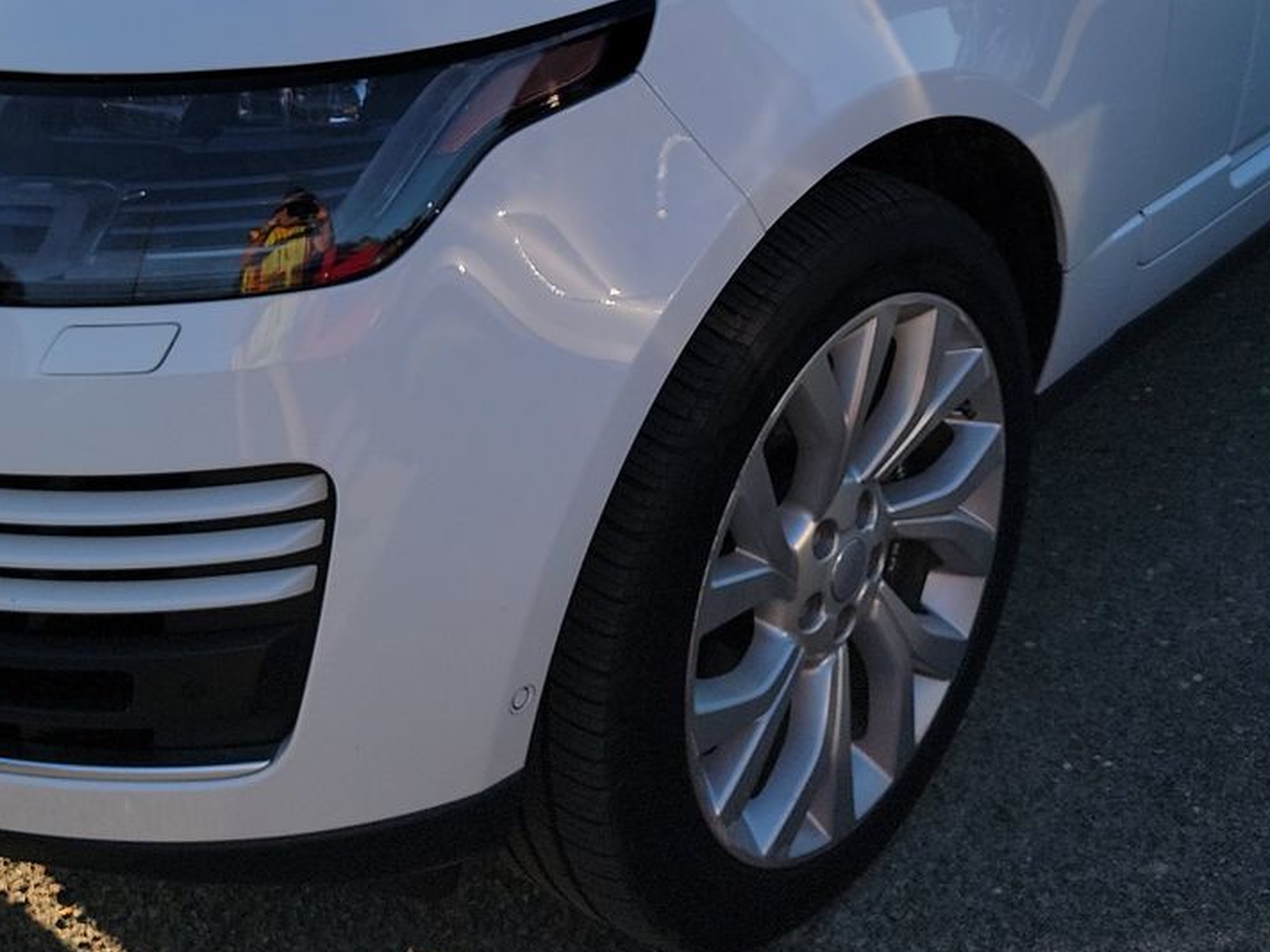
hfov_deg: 35.5
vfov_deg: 25.7
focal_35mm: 54
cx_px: 639
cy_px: 14
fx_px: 1981
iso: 50
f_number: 1.8
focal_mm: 6.7
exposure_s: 1/564
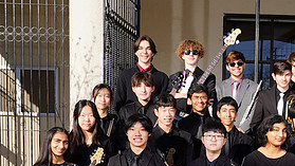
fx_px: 563
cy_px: 180
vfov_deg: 16.3
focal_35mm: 72
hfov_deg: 28.2
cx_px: 270
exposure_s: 1/250
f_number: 8
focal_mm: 33
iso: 100
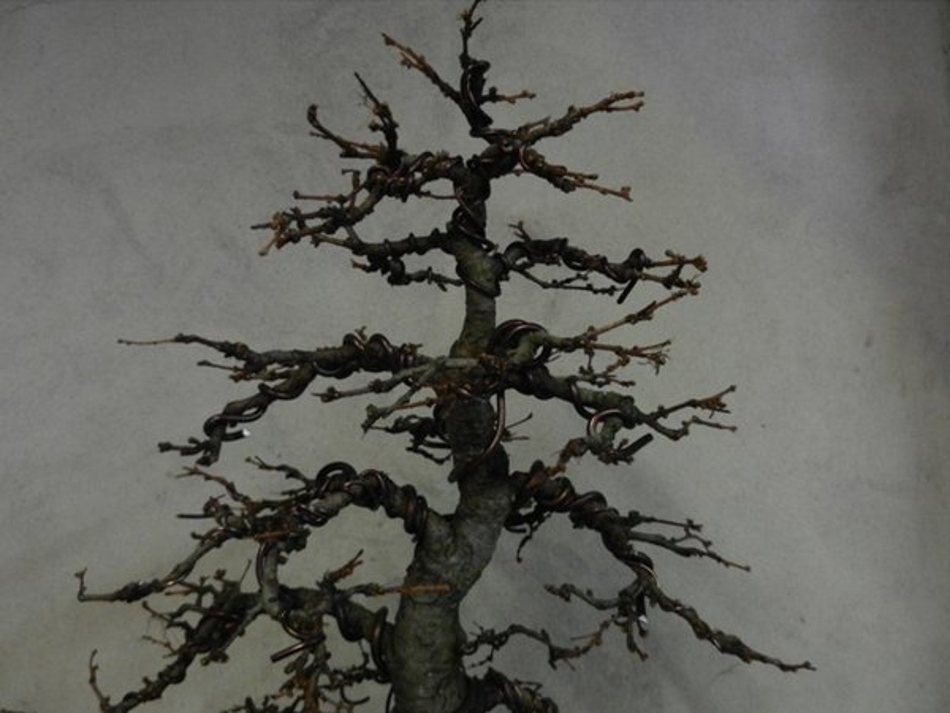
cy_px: 356
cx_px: 475
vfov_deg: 54.9
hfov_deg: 69.4
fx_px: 686
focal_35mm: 25
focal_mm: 4.5
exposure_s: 1/15
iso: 400
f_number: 3.5
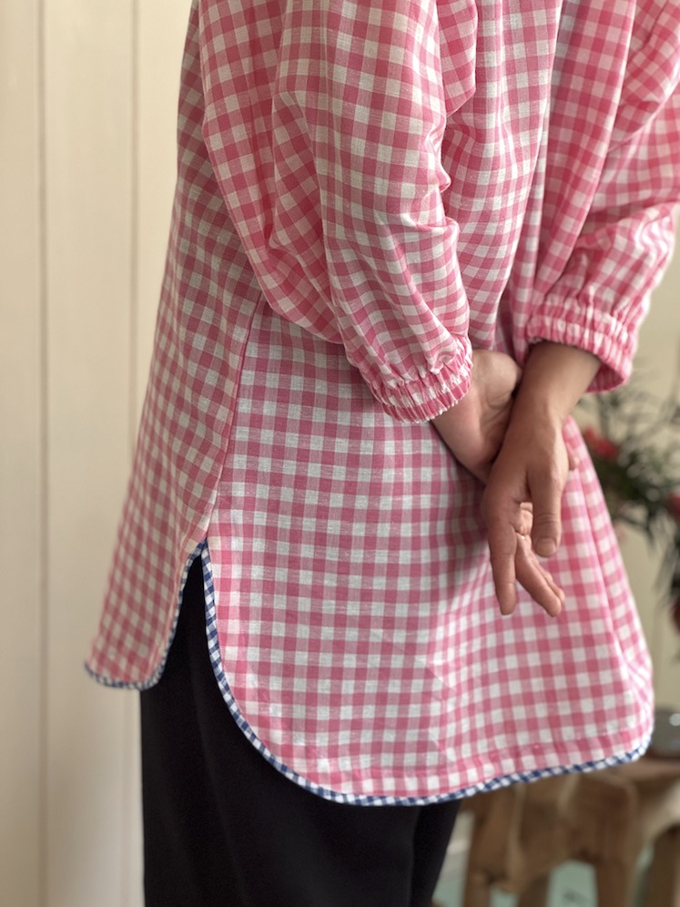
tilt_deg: -14.7
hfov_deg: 19.1
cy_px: 454
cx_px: 340
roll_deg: -1.1
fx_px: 2017
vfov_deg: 25.3
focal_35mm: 77
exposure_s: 1/62
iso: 200
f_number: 2.8
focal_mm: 9
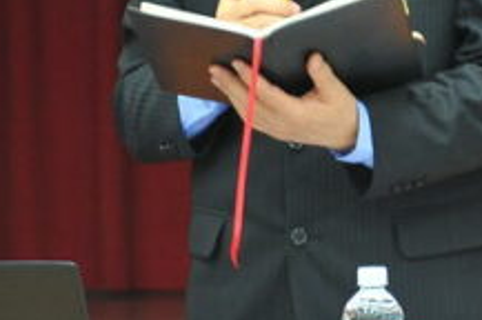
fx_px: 4412
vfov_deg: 4.1
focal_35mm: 330
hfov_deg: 6.3
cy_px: -68
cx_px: 320
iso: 1000
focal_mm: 70
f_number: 2.8
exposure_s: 1/60
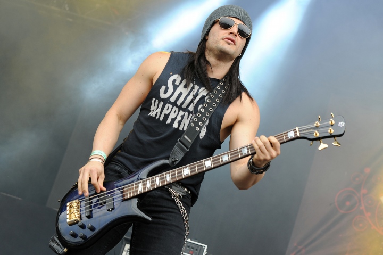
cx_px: 192
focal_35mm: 70
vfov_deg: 19.4
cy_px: 128
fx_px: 744
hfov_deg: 28.9
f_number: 5.6
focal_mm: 70
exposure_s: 1/250
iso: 200
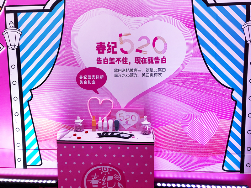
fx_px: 203
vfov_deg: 49.7
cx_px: 126
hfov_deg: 63.4
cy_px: 94
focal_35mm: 28
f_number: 1.8
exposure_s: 1/33
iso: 25
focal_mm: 3.99
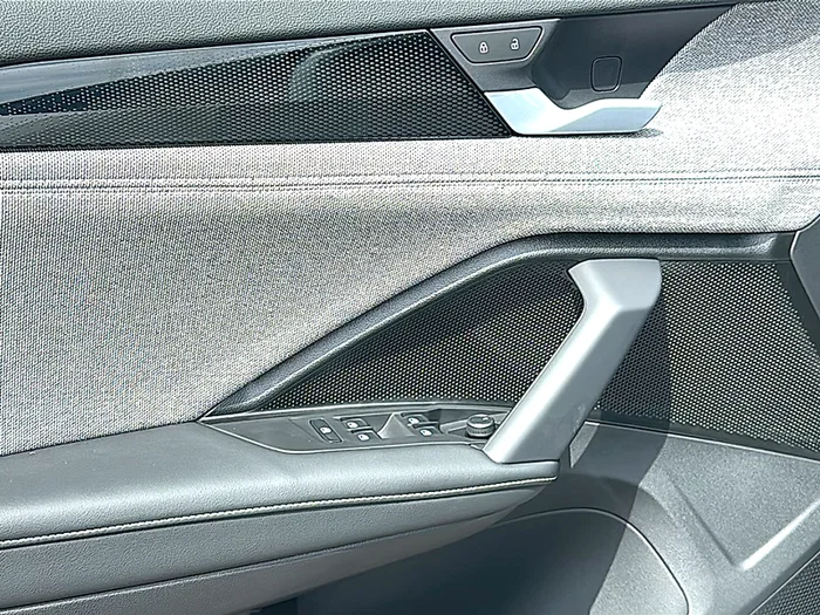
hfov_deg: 39.7
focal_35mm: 48
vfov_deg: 30.3
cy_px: 308
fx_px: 1137
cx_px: 410
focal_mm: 6.86
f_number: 1.78
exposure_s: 1/1618
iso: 80
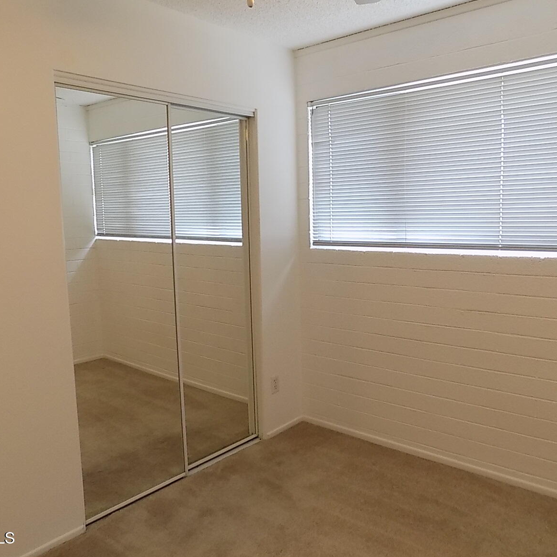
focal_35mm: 28
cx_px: 302
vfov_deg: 57.3
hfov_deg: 57.2
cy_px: 276
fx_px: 510
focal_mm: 4
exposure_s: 1/30
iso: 200
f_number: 3.1
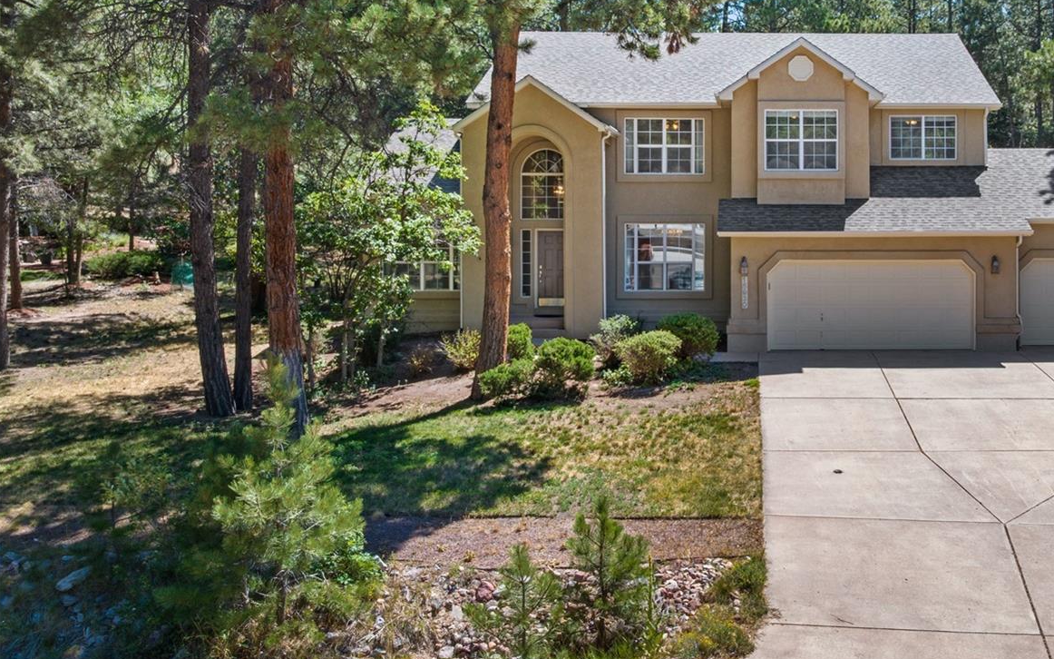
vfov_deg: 35.9
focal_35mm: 35
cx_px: 721
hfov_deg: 54.0
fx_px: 1005
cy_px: 213
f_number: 10
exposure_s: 1/40
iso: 100
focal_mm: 12.29
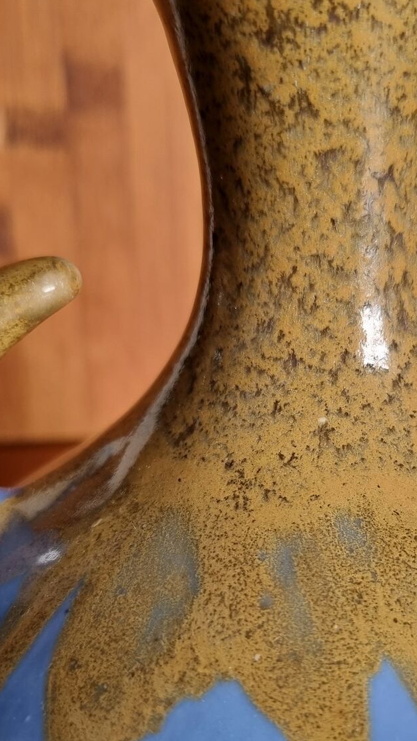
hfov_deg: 23.3
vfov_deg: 40.4
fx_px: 1002
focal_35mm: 51
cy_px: 447
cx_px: 302
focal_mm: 5.4
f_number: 1.8
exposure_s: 1/100
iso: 200
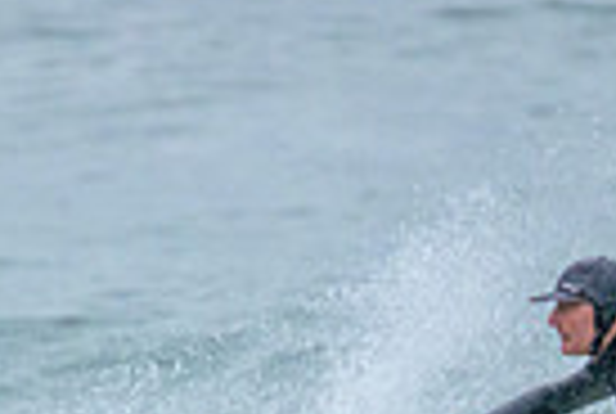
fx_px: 57978
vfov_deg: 0.4
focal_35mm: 3381
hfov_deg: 0.6
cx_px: 603
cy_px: 767
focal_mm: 800
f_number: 11
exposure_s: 1/1600
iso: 4000
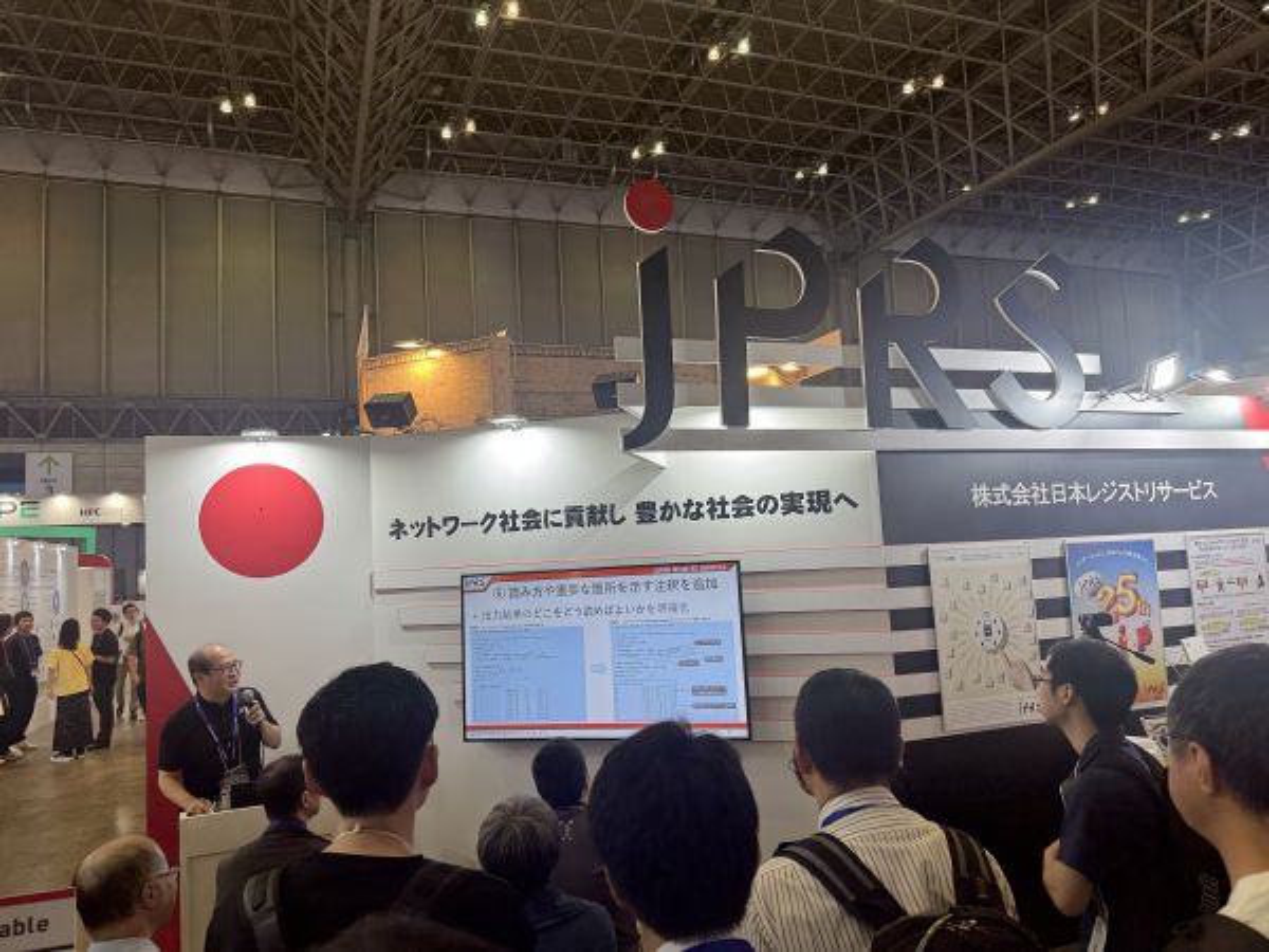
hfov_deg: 71.6
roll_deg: +2.9
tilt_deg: +5.1
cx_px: 634
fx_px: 880
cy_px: 476
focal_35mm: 24
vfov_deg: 56.8
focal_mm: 6.76
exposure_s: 1/100
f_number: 1.78
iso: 64
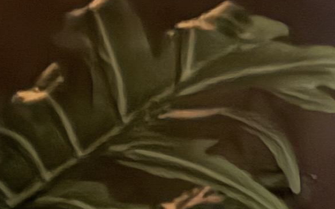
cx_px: 668
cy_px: 477
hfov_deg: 15.9
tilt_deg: -17.2
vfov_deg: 11.0
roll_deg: -0.6
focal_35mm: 103
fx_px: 940
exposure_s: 1/4
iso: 3200
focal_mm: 2.22
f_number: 2.2
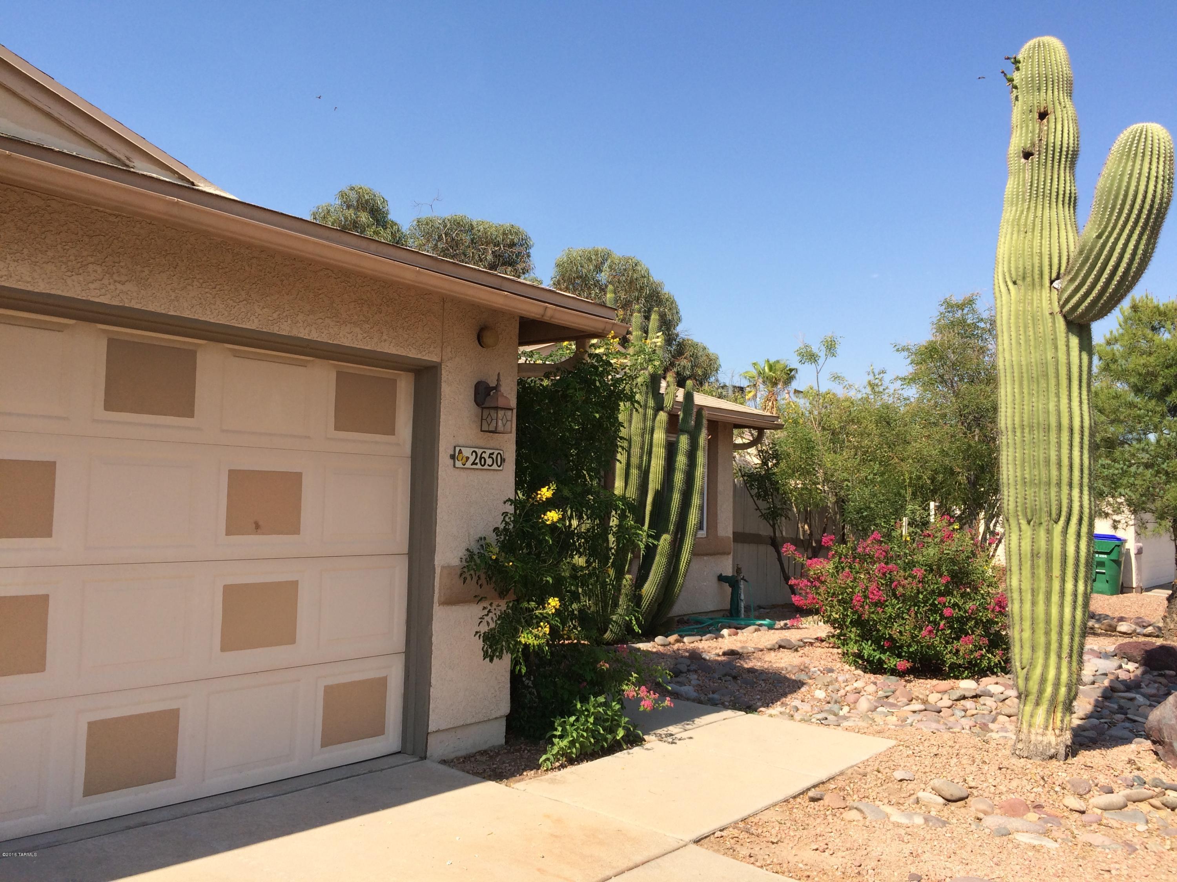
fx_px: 986
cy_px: 441
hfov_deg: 61.7
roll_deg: -2.0
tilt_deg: +5.0
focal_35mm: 29
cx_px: 588
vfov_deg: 48.2
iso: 32
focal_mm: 4.15
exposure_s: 1/1642
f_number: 2.2
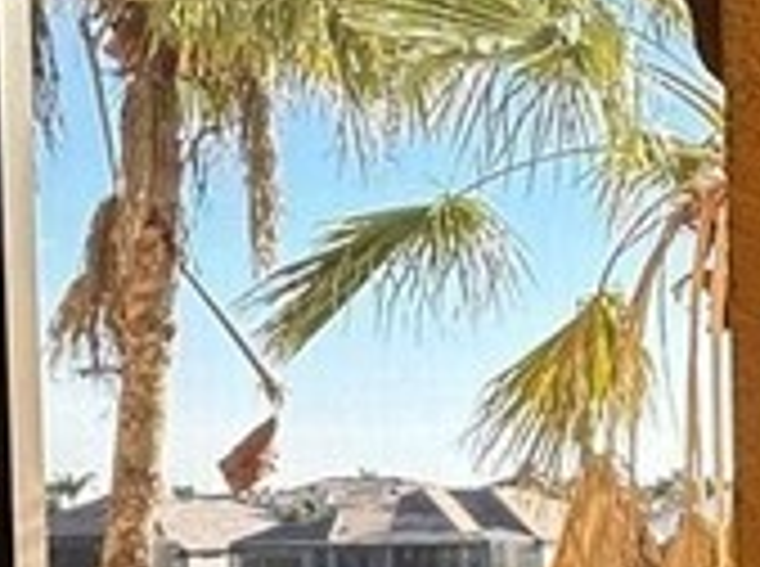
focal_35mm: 85
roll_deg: +1.2
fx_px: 1862
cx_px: 1228
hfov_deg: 19.3
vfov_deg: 17.0
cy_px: 522
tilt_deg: -1.4
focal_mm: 2.22
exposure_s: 1/218
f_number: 2.2
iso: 40
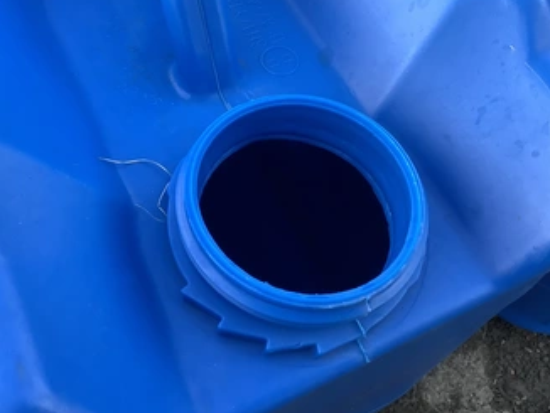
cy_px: 177
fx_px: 604
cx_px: 255
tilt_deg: -57.0
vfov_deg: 37.7
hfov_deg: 48.9
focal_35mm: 38
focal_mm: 3.3
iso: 125
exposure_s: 1/60
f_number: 2.4
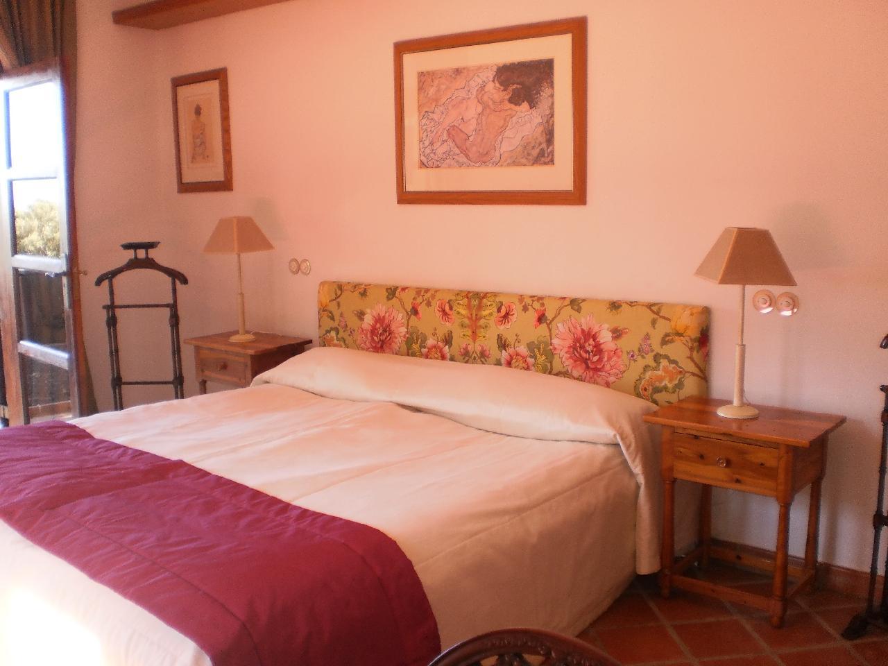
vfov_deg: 39.7
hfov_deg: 51.4
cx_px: 444
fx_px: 924
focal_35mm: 36
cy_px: 333
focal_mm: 6.3
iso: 100
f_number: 3.1
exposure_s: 1/40
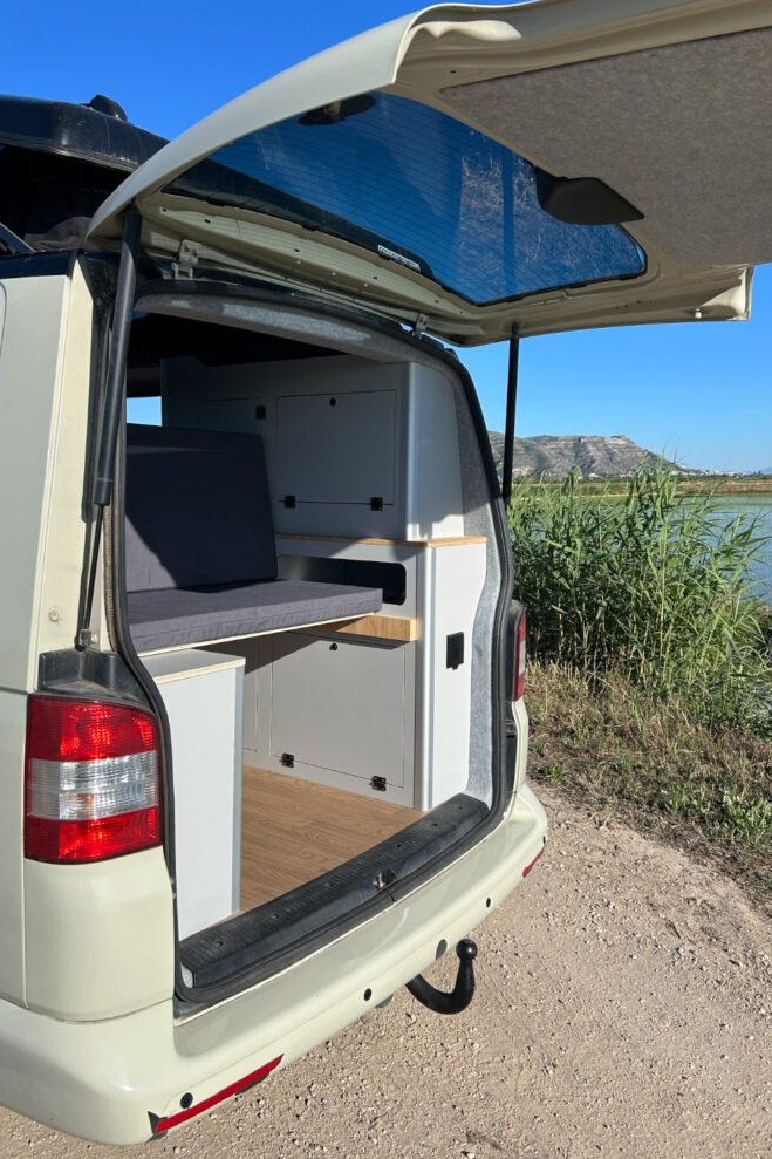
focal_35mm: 28
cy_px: 568
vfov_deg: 65.5
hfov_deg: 46.3
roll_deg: +0.3
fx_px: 901
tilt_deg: -6.1
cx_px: 348
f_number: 1.5
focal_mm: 5.7
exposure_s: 1/4630
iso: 50
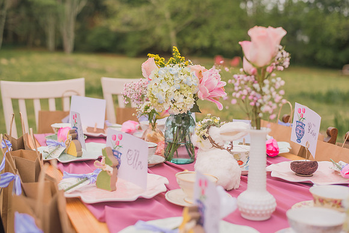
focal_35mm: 50
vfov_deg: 27.0
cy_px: 116
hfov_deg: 39.6
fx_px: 485
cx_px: 174
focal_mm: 50
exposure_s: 1/800
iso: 100
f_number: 2.8
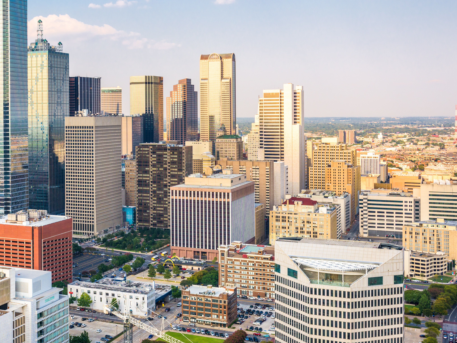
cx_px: 55
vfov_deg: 26.9
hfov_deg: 33.8
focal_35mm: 54
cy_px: 117
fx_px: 713
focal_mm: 31
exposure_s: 1/400
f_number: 8
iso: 64
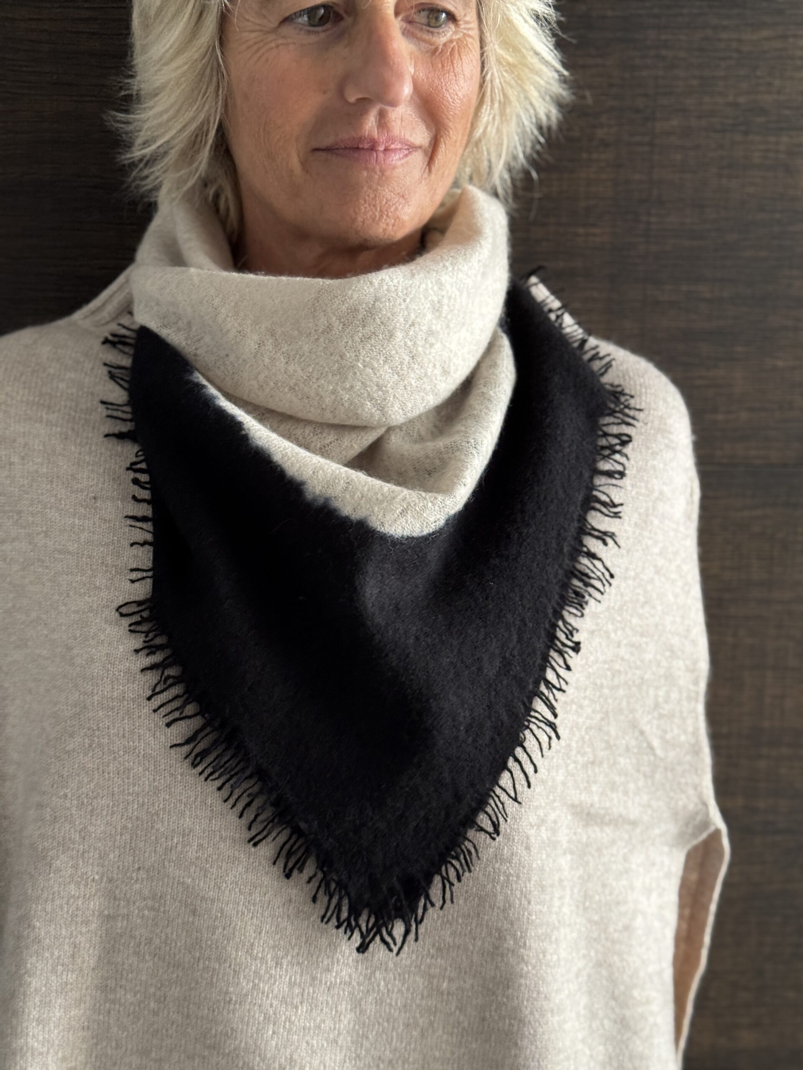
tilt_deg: -8.7
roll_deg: -1.4
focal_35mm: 48
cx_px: 402
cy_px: 535
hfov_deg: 30.3
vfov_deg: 39.7
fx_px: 1485
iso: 320
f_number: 1.78
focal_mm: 6.76
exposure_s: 1/40
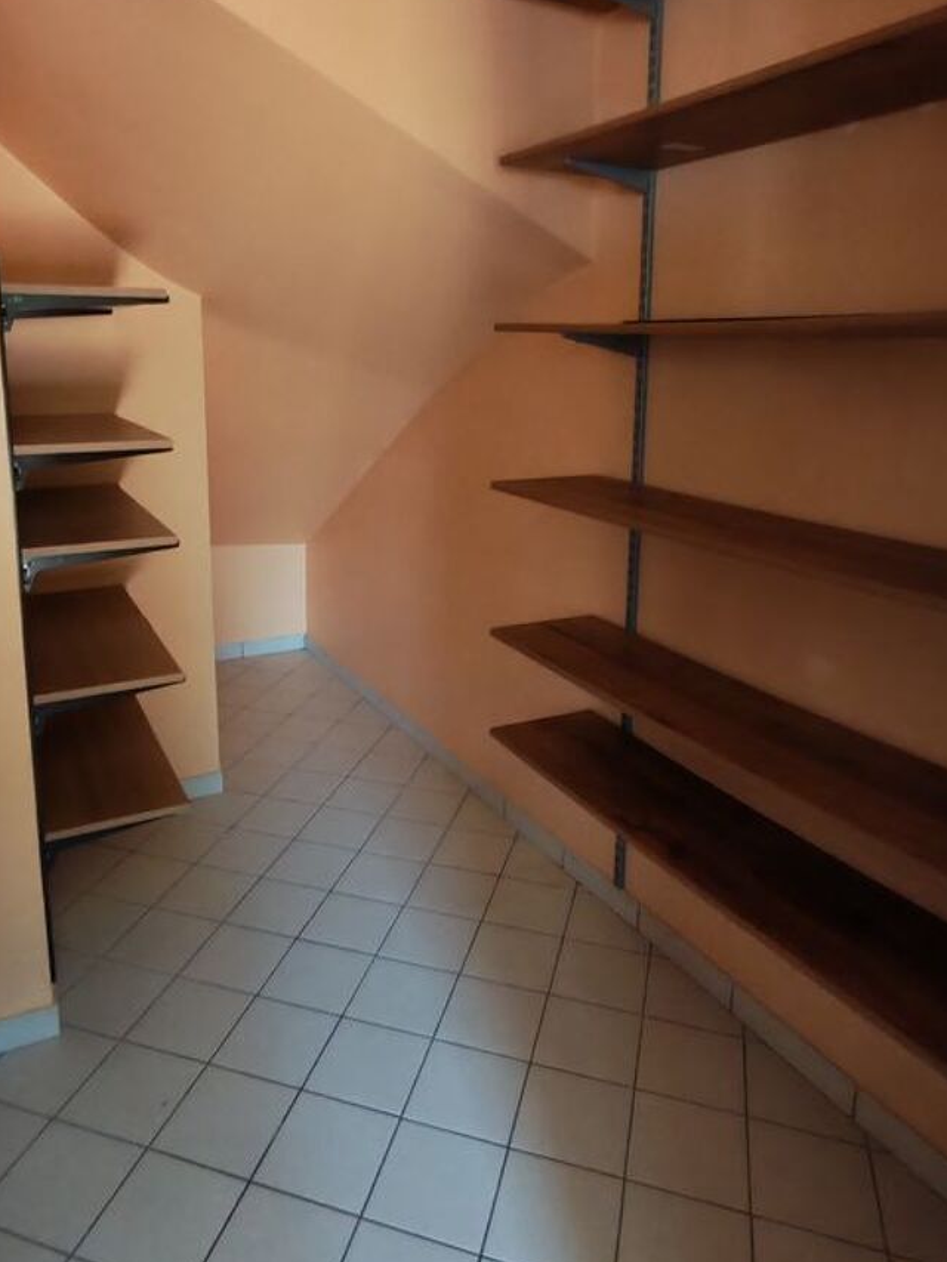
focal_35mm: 25
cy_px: 516
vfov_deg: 68.8
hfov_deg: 54.7
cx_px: 416
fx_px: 912
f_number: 2.2
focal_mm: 1.96
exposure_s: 1/33
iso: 100
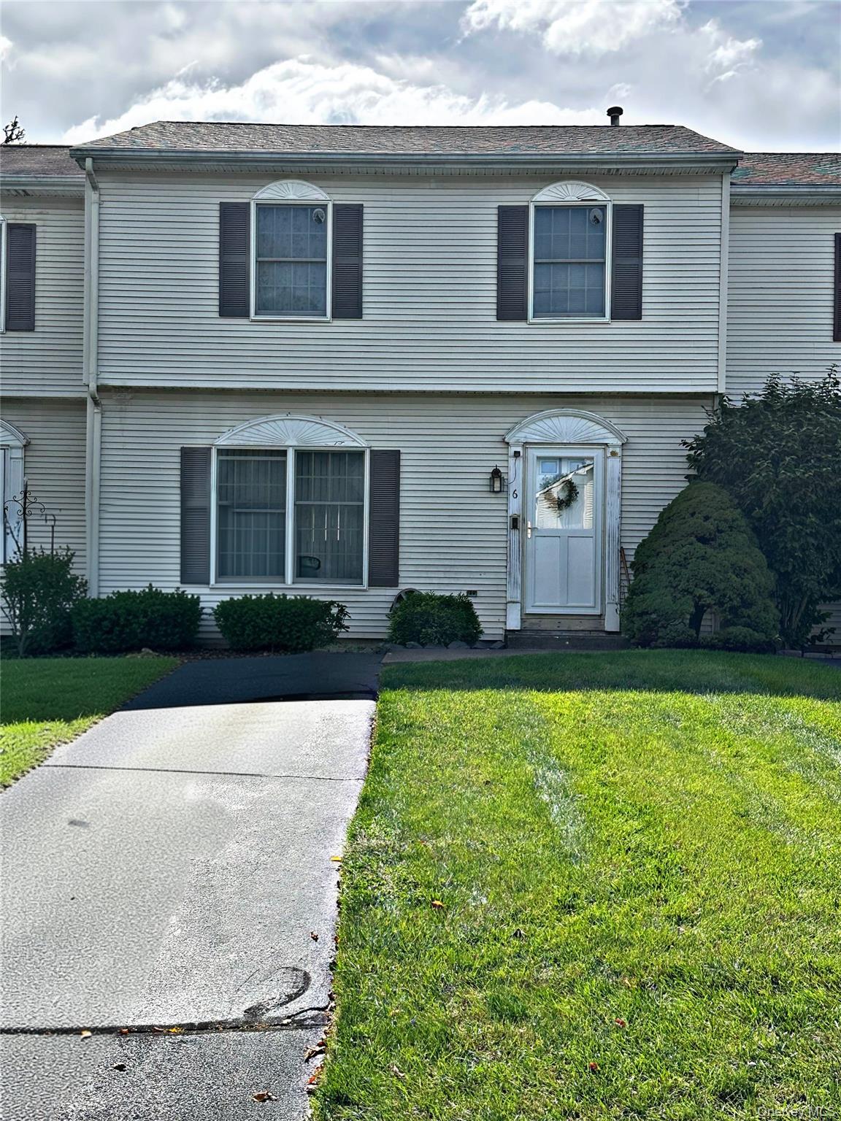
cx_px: 420
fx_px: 1393
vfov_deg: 43.9
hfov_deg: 33.6
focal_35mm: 43
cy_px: 560
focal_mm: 6.86
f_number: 1.78
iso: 80
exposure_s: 1/3861
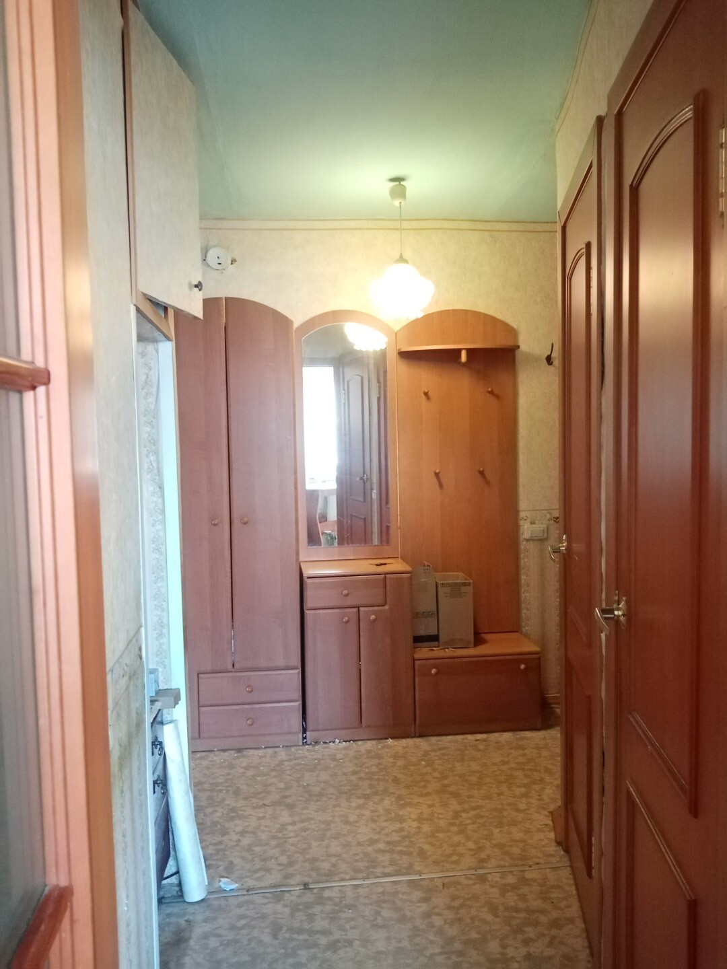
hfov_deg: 53.1
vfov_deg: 67.3
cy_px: 484
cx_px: 364
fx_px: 728
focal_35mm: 26
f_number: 1.8
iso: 1307
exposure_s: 1/20
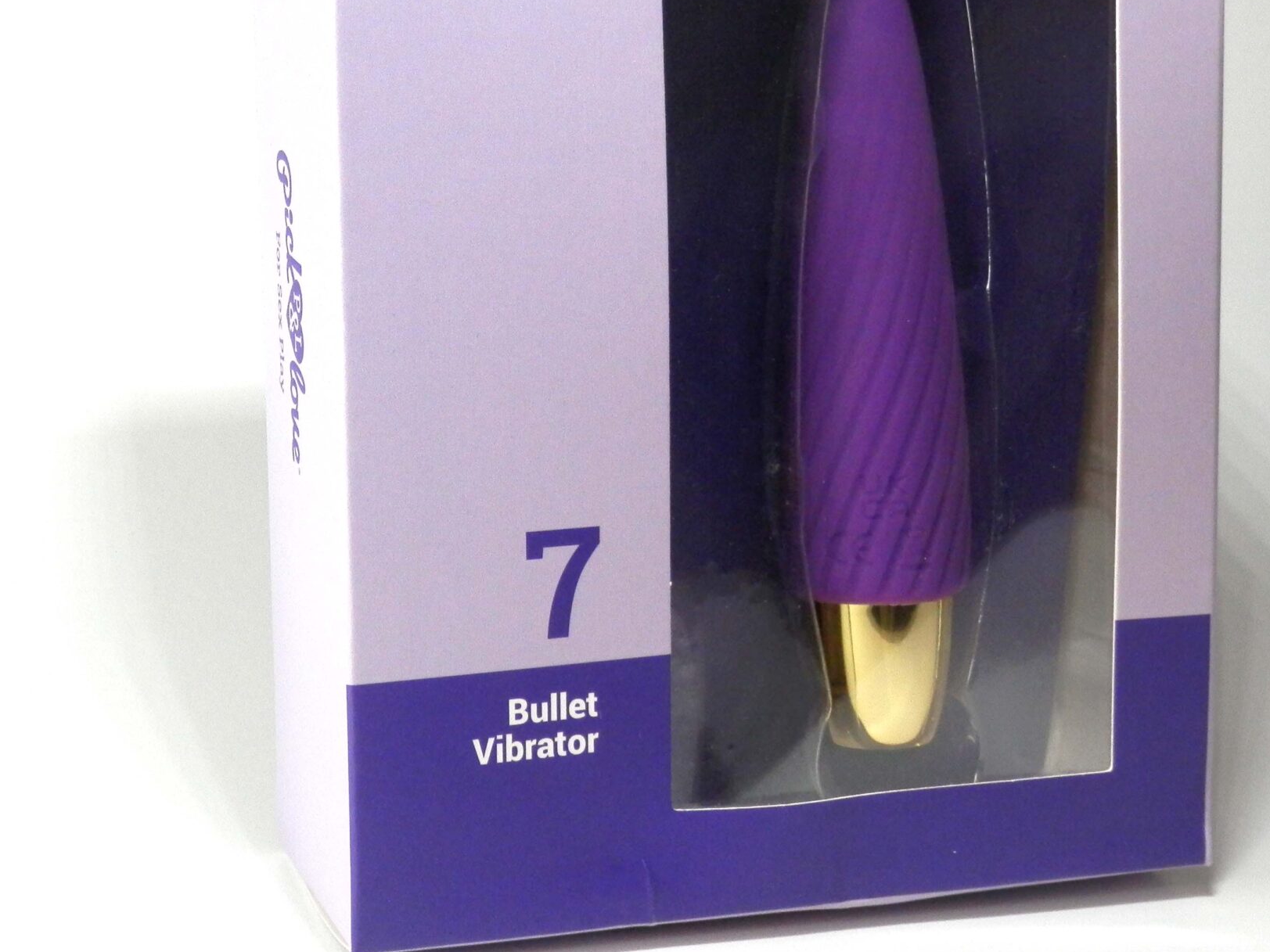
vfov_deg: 20.6
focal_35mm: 71
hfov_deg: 27.3
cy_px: 318
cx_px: 474
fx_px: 2605
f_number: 3.8
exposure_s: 1/80
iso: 125
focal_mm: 8
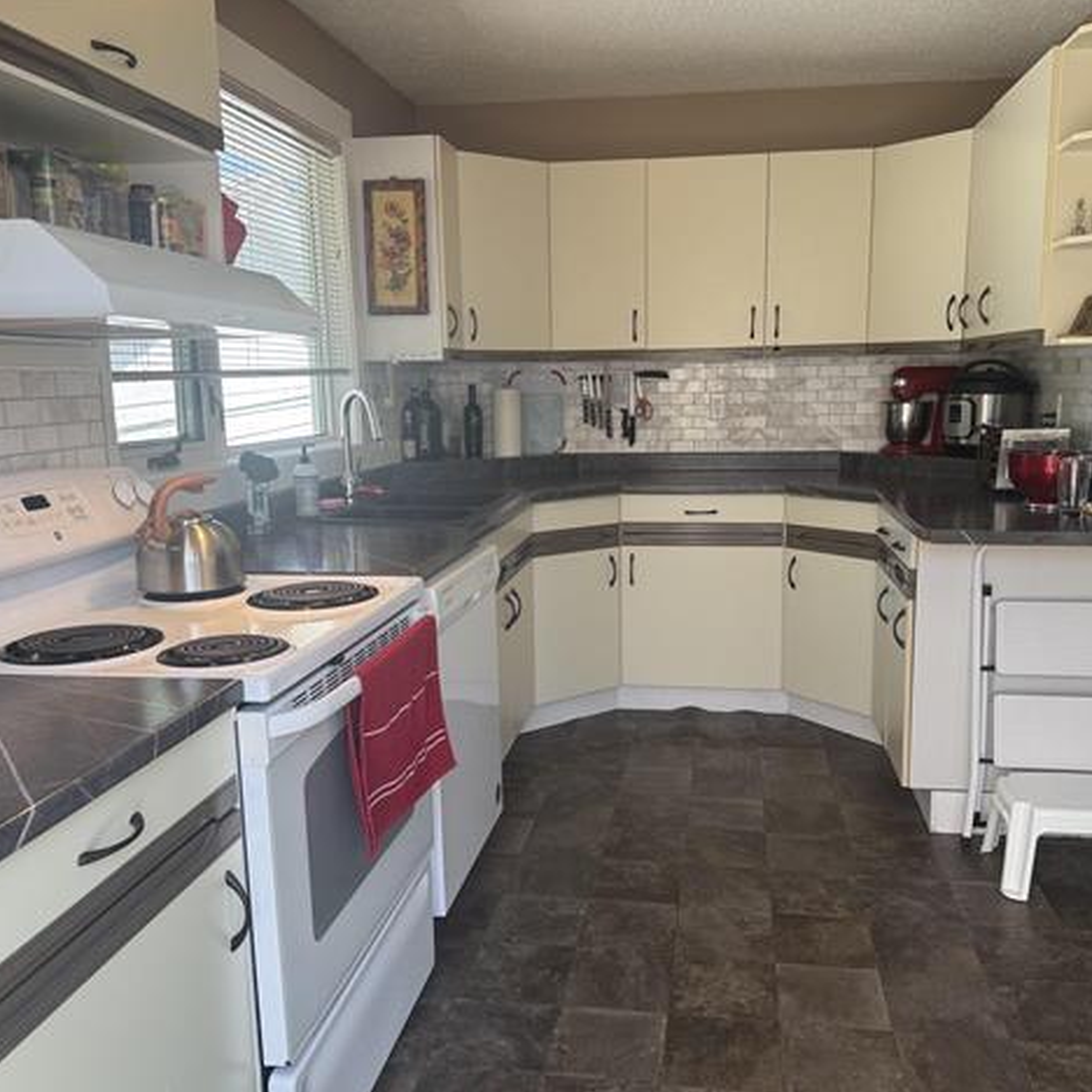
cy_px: 553
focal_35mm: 29
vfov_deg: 55.6
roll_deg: +1.1
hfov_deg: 55.6
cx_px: 576
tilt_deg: -9.0
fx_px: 1035
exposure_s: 1/194
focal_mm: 6.76
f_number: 1.78
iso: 64
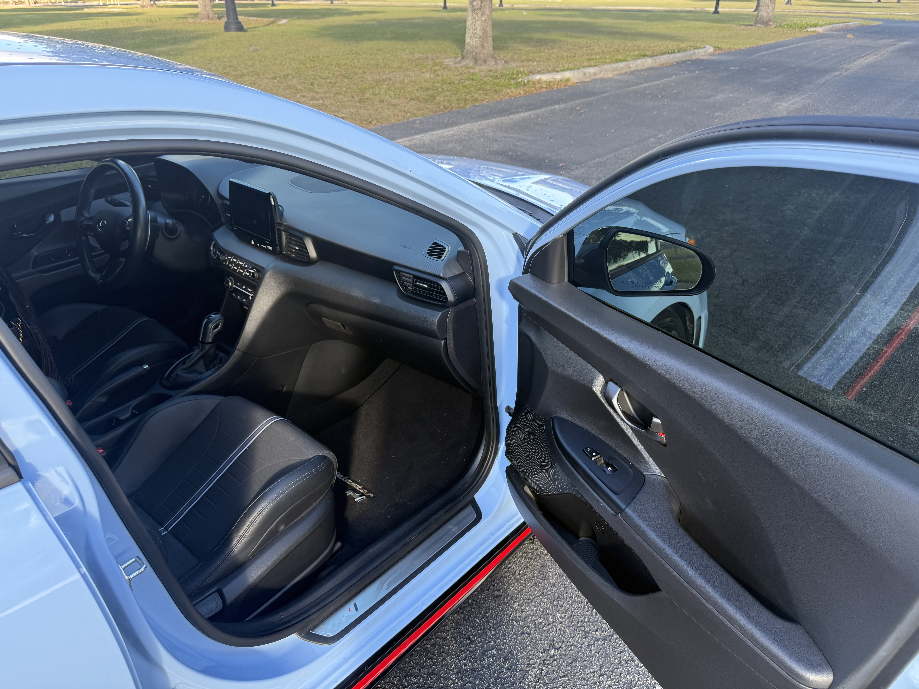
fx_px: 637
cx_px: 460
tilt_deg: -27.7
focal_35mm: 24
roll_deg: +0.1
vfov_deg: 56.8
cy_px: 344
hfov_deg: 71.6
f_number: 1.78
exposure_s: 1/297
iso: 100
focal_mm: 6.76
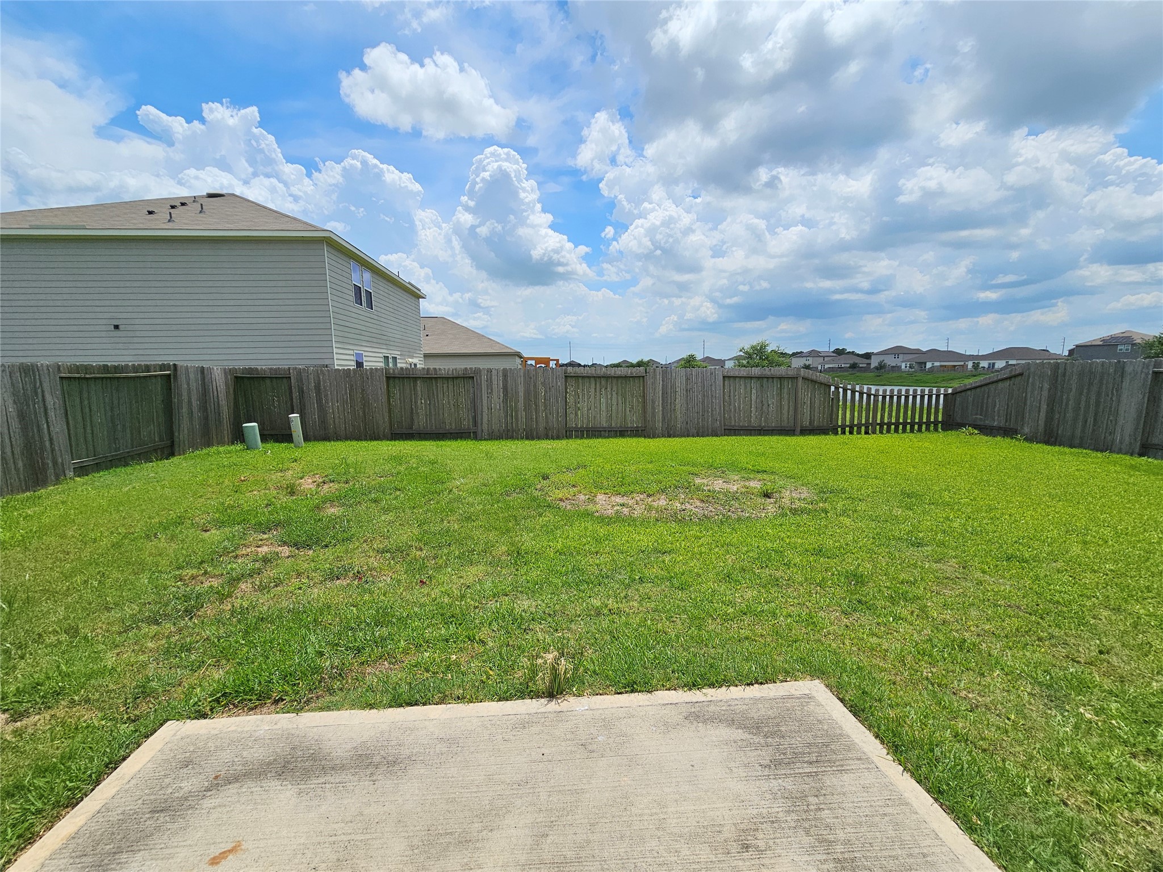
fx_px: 437
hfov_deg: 106.2
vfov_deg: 89.9
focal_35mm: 13
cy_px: 436
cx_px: 582
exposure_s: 1/5883
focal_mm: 2.2
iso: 50
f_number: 2.2
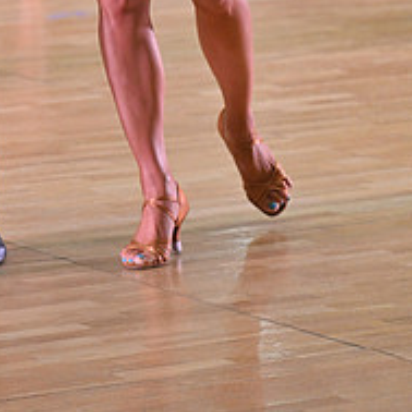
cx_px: 27
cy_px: -172
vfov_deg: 5.4
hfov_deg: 5.5
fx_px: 4296
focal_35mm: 319
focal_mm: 122
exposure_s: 1/400
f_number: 4
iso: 3200
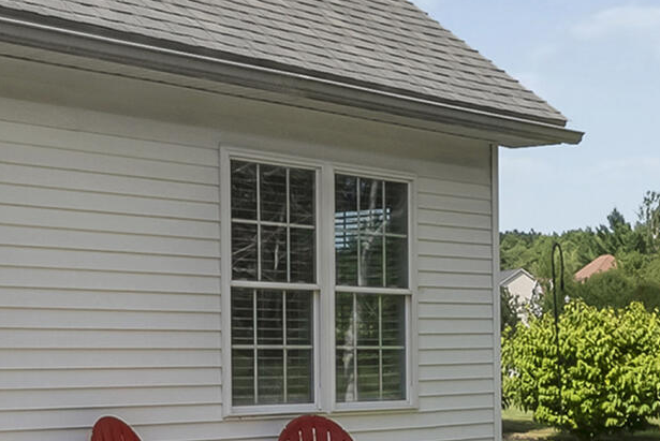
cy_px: 348
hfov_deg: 26.0
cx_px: 311
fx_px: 1431
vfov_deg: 17.4
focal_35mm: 78
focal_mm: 16
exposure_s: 1/400
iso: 320
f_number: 11
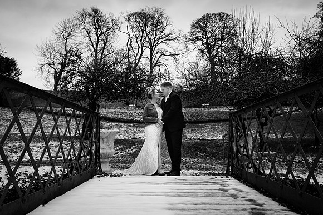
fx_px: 287
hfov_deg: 58.7
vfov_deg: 41.1
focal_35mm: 32
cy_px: 108
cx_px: 154
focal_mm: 16
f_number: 2.2
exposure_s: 1/200
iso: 640
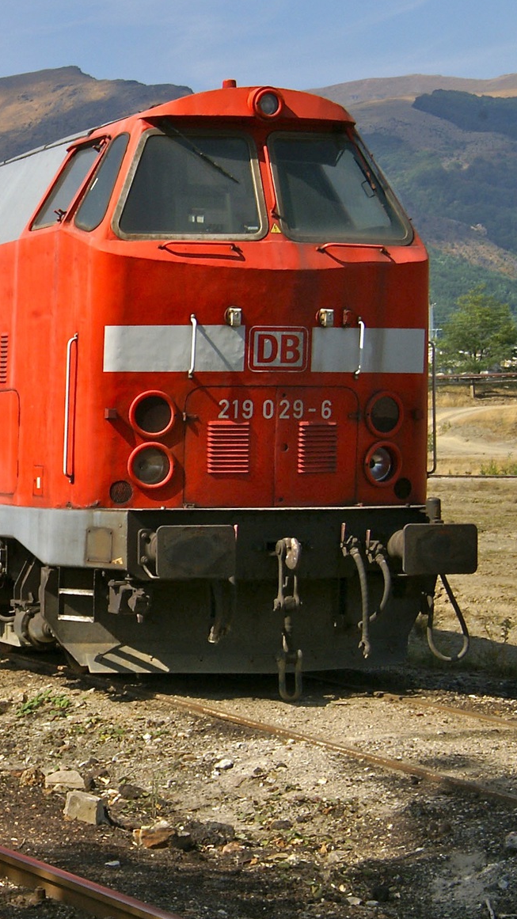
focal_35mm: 91
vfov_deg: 23.4
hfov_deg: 13.0
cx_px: -92
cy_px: 431
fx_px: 2215
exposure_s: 1/100
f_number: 22
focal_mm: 35
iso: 200
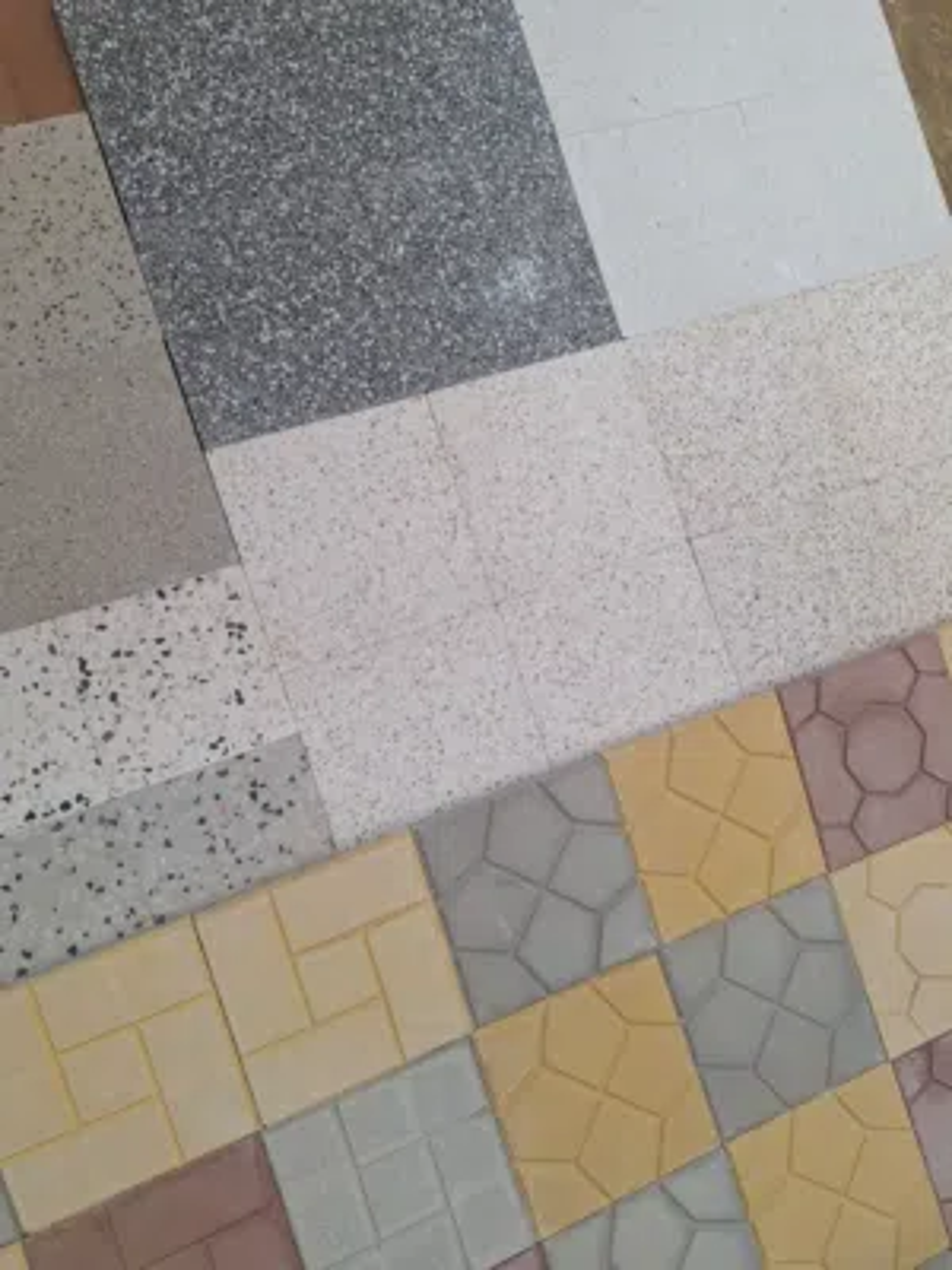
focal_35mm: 23
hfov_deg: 58.9
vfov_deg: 73.9
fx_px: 843
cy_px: 635
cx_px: 476
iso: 40
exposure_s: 1/120
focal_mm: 5.54
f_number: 1.8
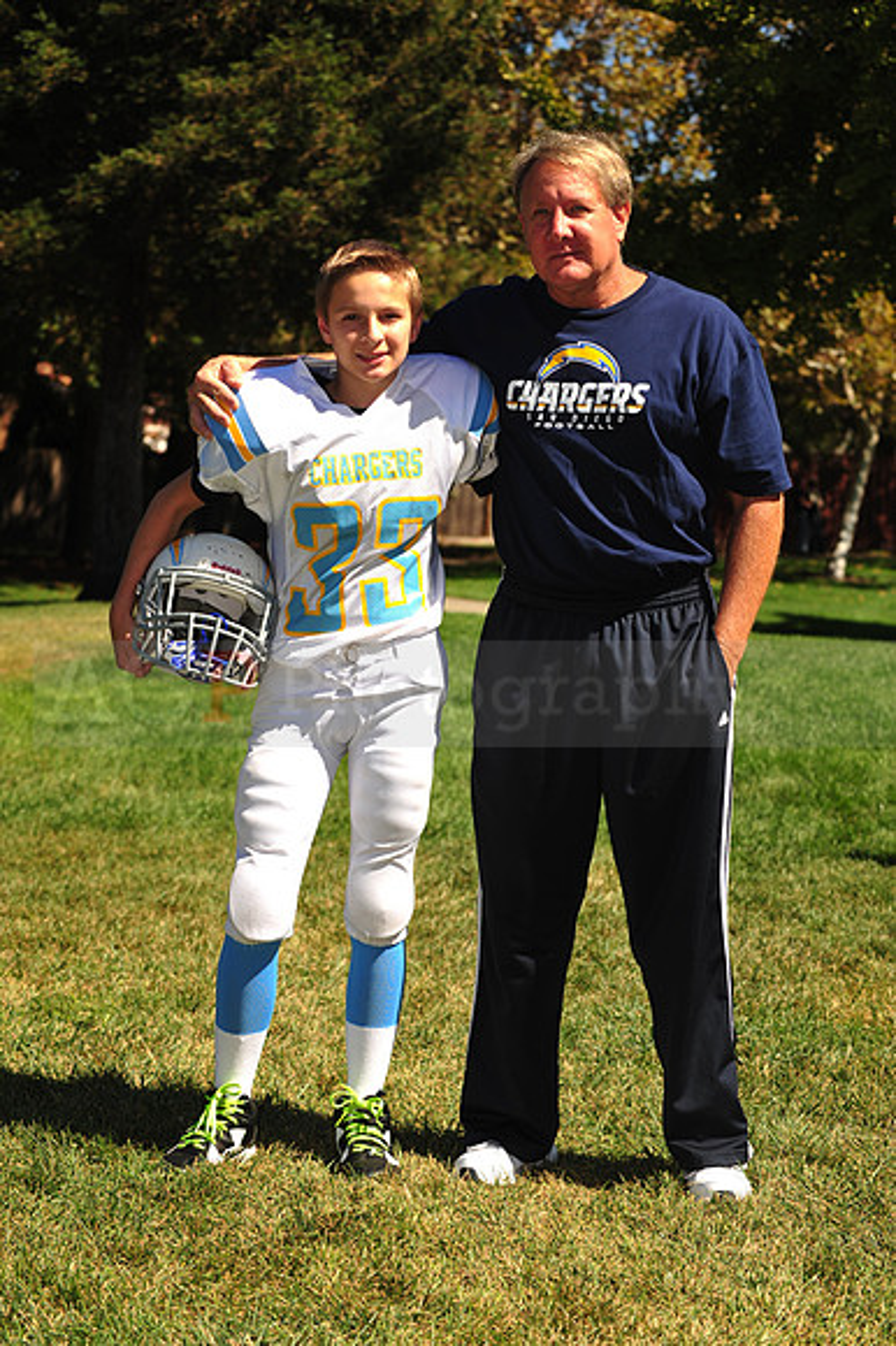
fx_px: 2616
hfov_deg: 19.4
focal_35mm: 70
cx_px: 448
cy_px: 673
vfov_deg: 28.9
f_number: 5
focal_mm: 70
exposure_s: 1/640
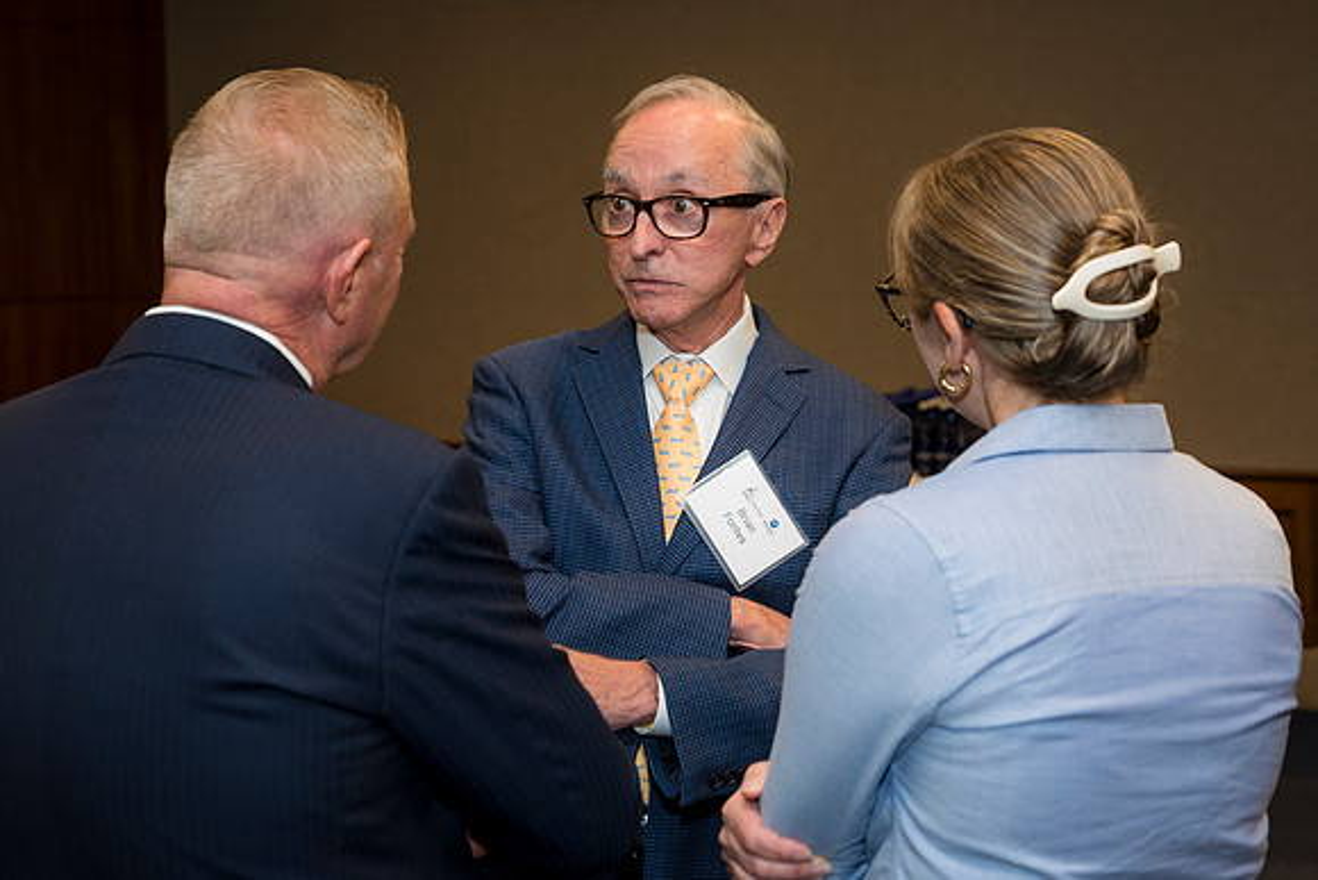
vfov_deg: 21.9
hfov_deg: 32.4
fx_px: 2270
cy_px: 440
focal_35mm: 62
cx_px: 659
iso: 800
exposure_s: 1/125
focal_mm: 62
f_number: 5
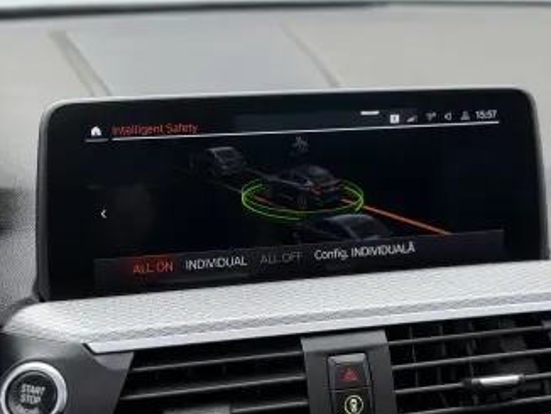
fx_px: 844
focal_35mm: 53
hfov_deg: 36.1
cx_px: 303
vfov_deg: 27.6
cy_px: 203
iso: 100
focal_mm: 6.76
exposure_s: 1/320
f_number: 1.78
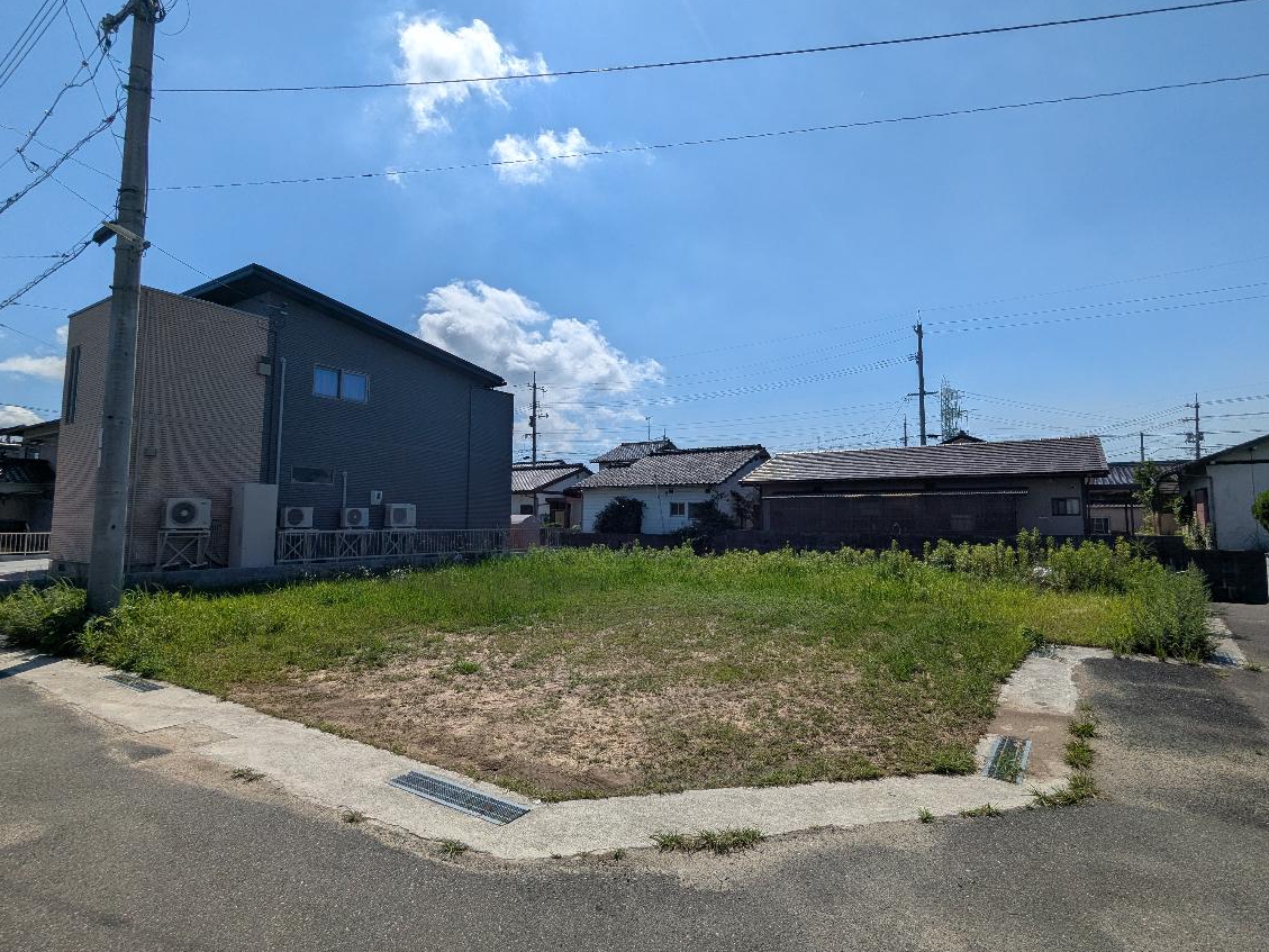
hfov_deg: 91.0
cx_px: 653
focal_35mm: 17
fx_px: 623
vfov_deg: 74.7
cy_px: 466
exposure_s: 1/4902
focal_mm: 2.35
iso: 50
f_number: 2.2
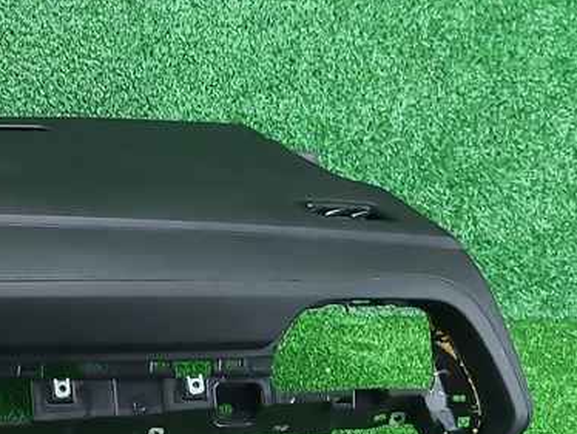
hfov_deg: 17.3
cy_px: 199
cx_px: -336
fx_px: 1668
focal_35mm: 100
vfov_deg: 14.8
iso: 306
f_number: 1.8
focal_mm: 5.4
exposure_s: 1/50
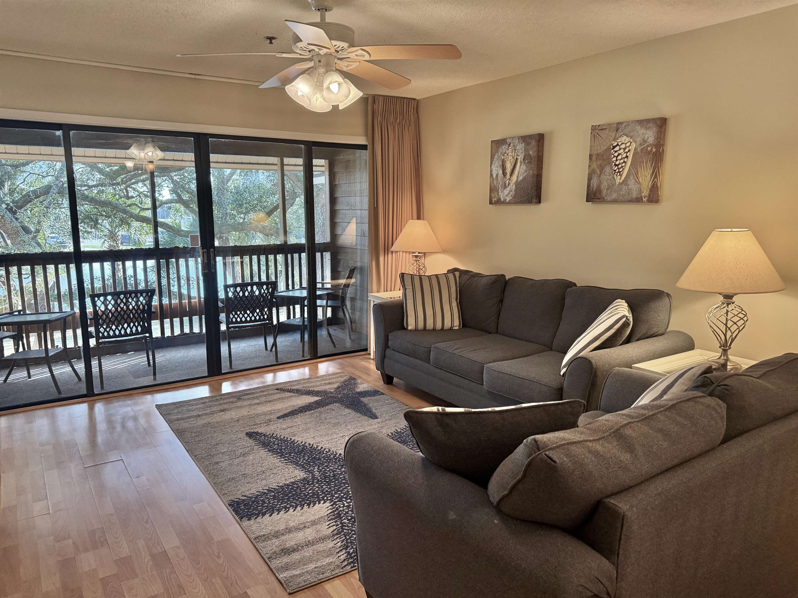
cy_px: 299
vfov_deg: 56.8
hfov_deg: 71.6
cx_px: 399
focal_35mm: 24
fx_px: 553
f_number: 1.78
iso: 250
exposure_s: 1/120
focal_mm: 6.76
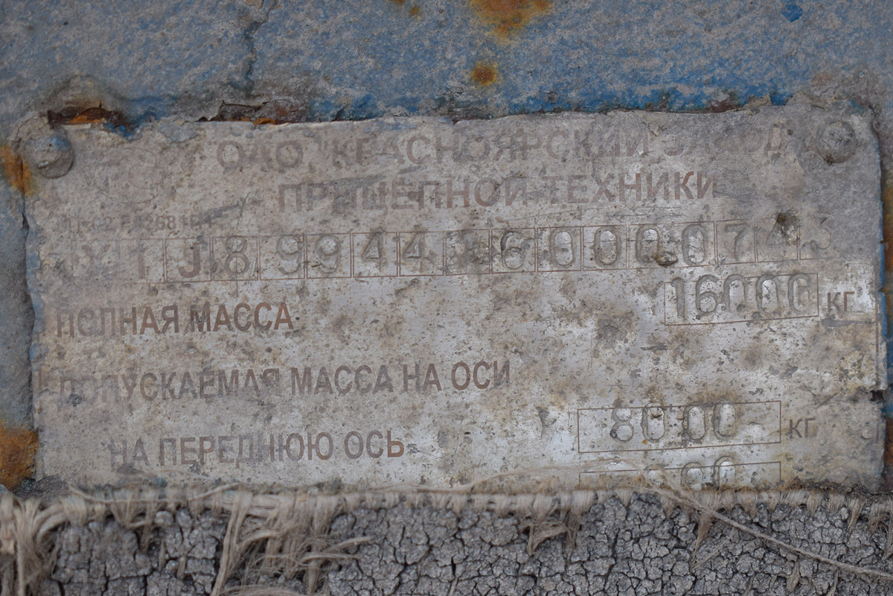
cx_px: 446
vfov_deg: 19.7
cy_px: 298
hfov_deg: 29.2
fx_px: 1711
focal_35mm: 69
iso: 200
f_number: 5.6
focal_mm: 46
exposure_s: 1/250
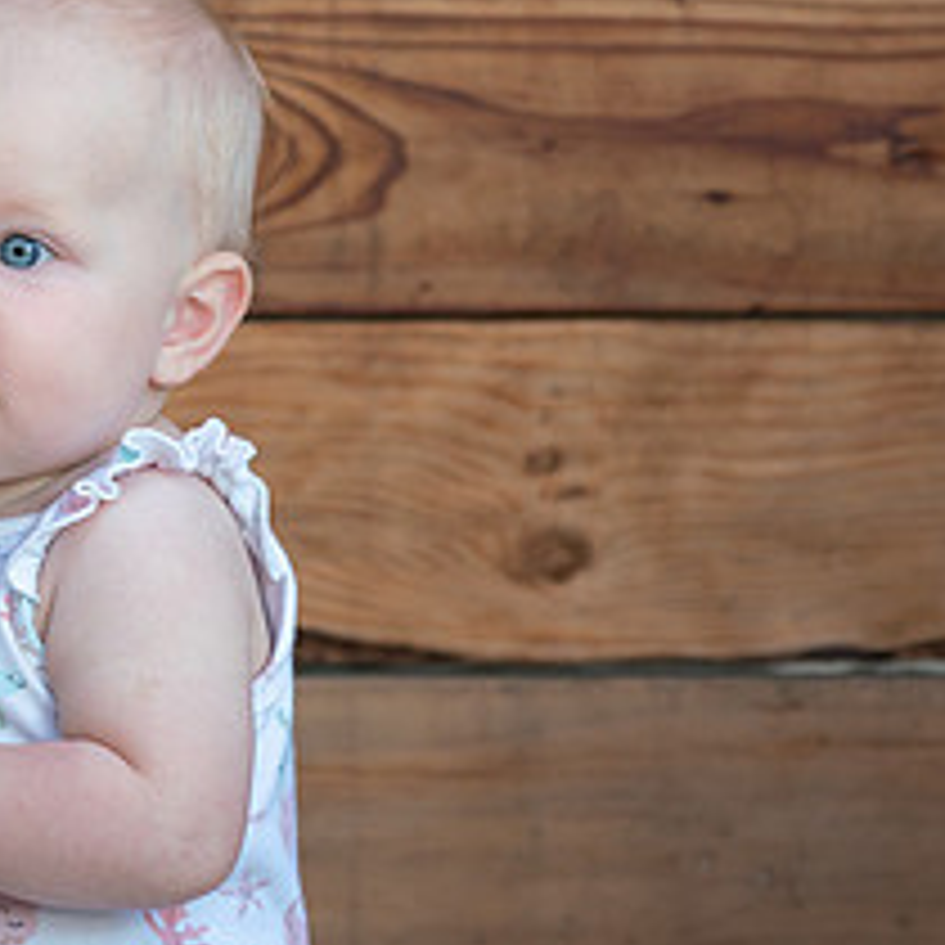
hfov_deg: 8.3
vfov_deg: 8.3
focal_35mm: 211
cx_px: 109
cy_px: 523
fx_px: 6517
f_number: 2.8
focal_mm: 70
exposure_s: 1/250
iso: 320
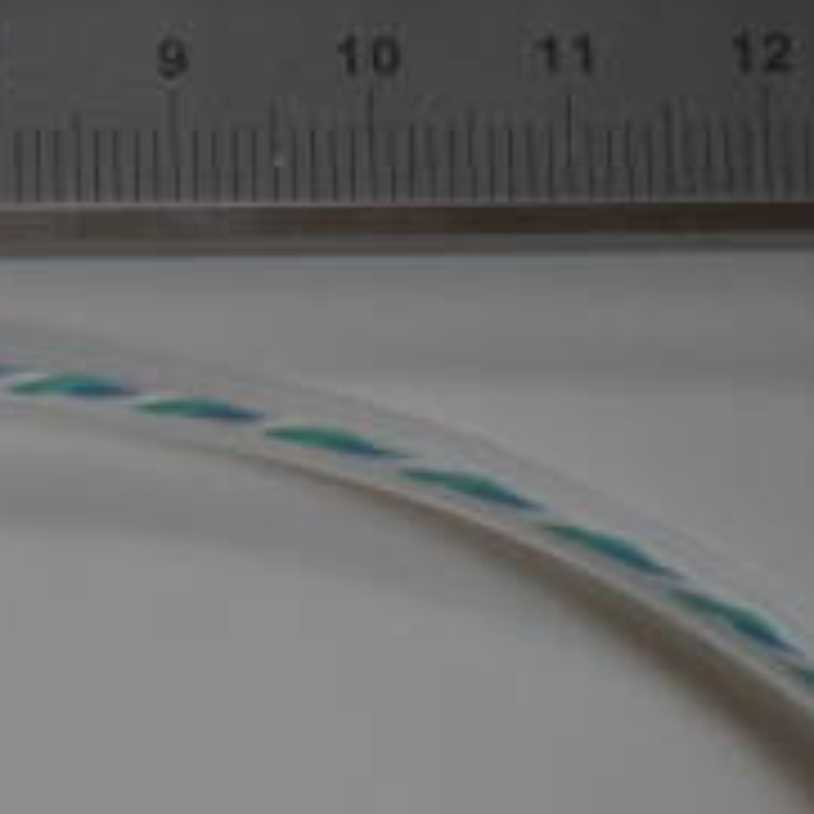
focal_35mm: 135
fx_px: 3592
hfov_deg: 12.3
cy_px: 798
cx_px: -418
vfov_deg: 12.8
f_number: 4
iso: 2000
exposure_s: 1/160
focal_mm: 30
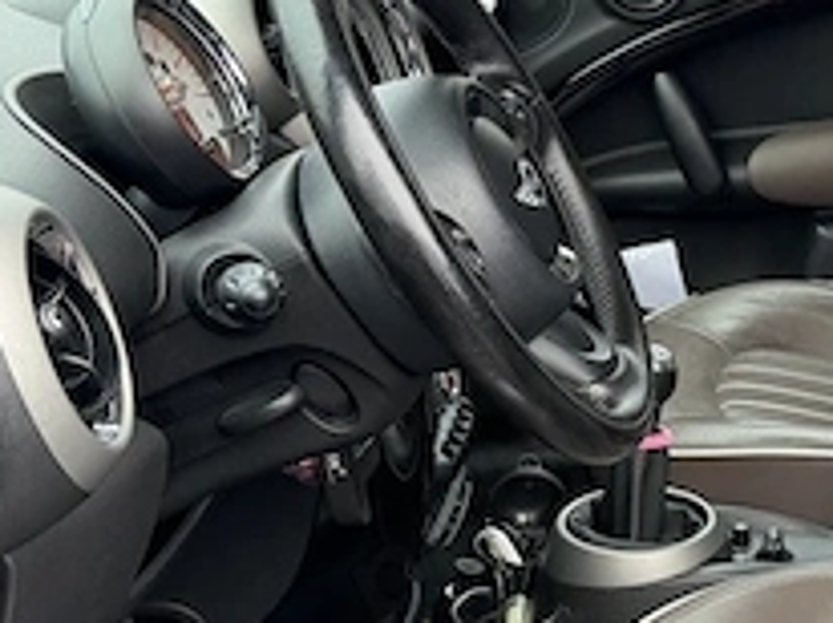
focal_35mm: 70
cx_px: 768
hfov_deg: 26.7
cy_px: 445
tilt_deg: -24.4
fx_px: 1683
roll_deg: -0.5
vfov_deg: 20.8
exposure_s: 1/155
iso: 200
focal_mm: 6.76
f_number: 1.78
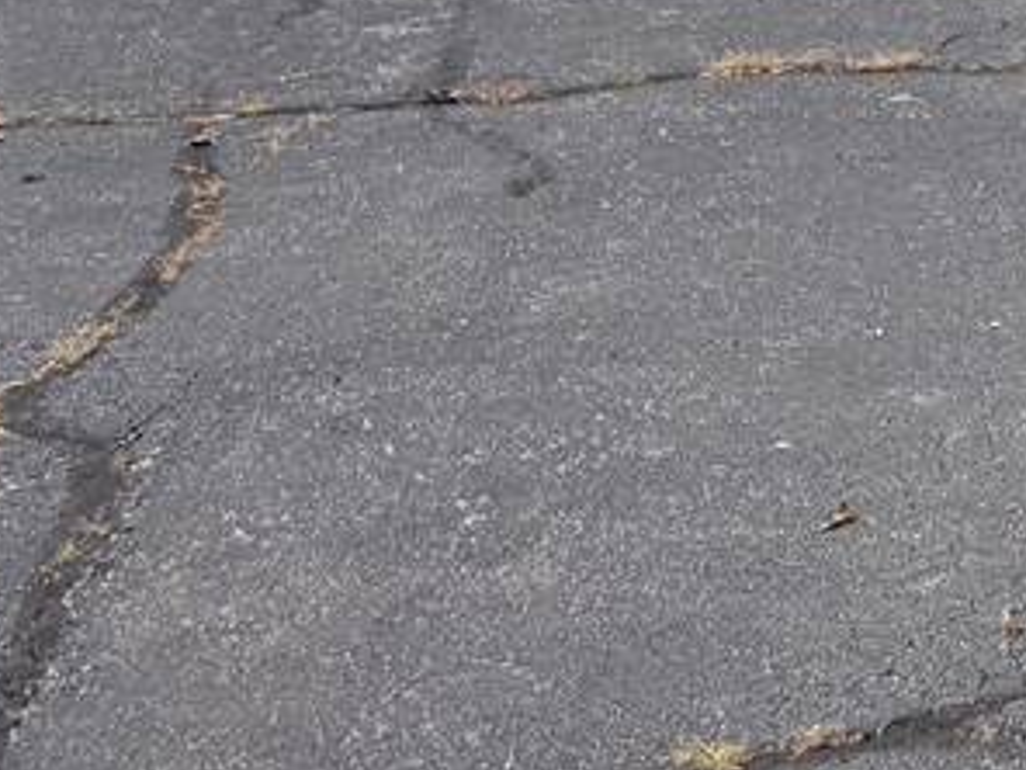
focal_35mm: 83
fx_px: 2460
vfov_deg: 15.8
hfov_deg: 21.1
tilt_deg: +0.7
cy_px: -493
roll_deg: +0.4
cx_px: 1390
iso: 80
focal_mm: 6.76
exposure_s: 1/1139
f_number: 1.78
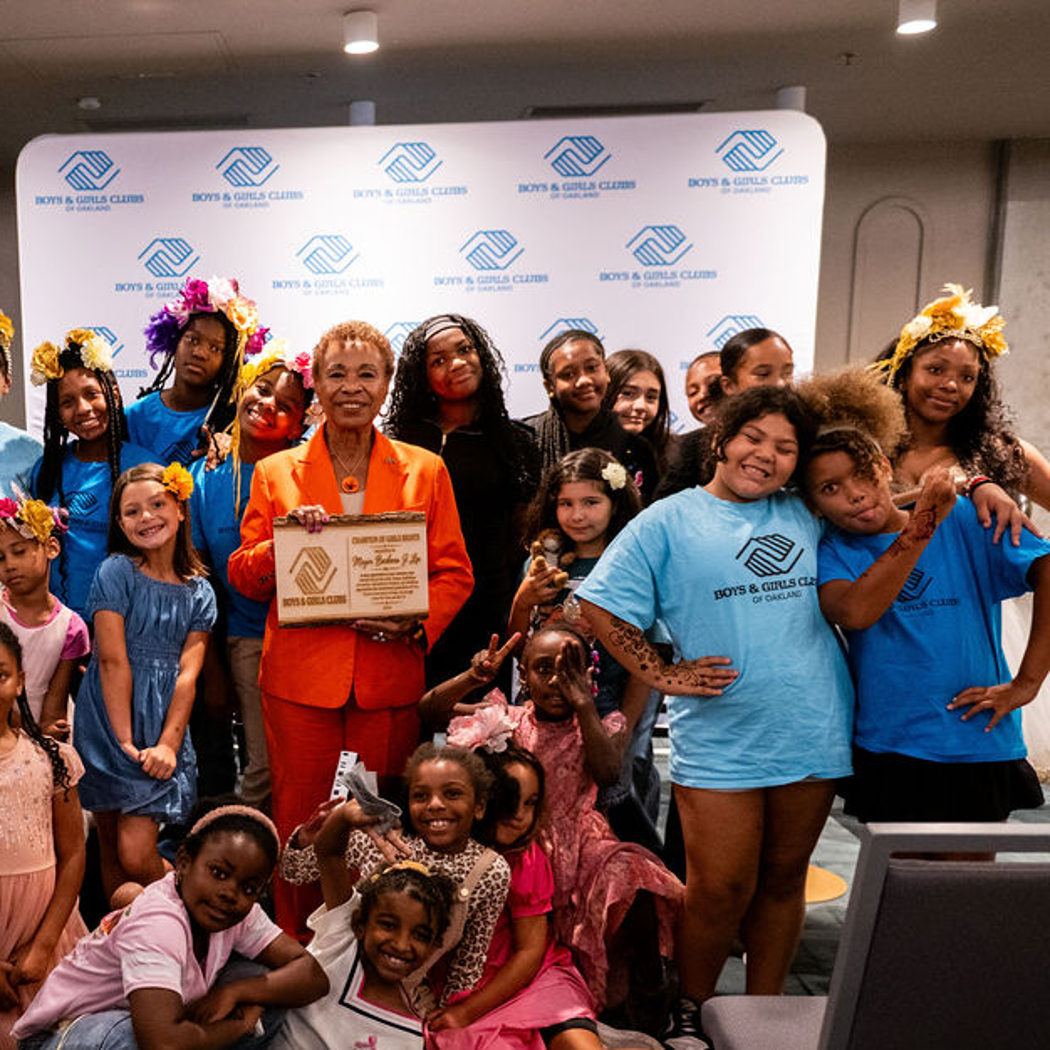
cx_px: 228
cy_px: 673
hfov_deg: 40.3
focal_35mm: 40
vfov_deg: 41.5
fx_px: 1373
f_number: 2.8
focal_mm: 24
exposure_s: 1/100
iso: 2500
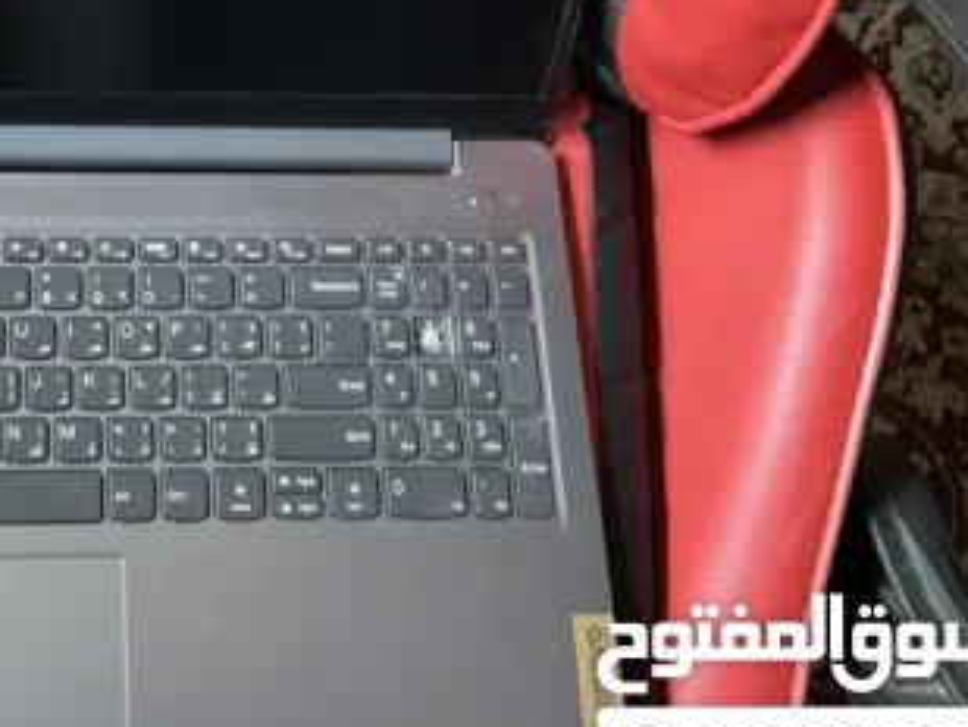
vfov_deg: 24.0
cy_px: 141
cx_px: 125
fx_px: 1678
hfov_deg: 30.9
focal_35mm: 60
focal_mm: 3
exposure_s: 1/20
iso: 500
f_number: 1.8
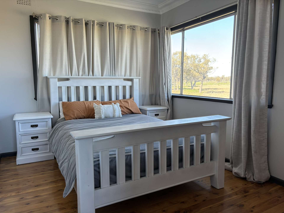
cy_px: 106
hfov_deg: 67.3
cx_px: 142
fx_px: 213
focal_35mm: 26
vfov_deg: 53.1
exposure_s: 1/121
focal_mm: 5.96
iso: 40
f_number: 1.6
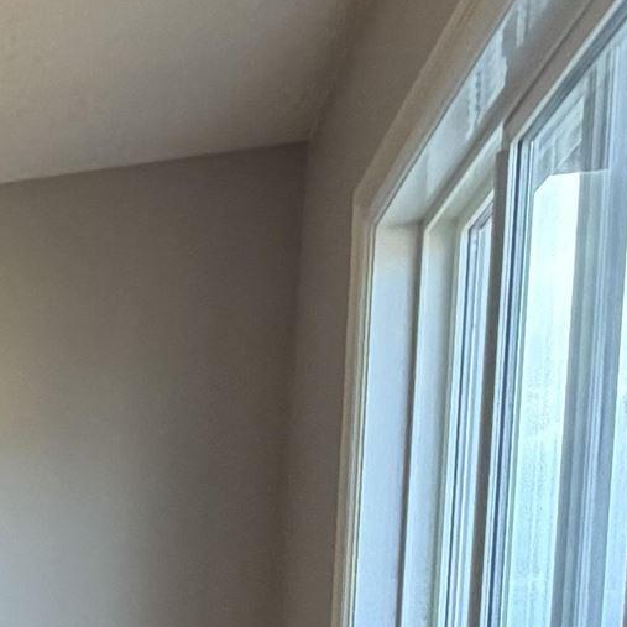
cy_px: 958
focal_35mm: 75
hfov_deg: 17.6
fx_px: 1537
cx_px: -564
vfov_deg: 19.8
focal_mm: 2.22
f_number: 2.2
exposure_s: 1/120
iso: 250
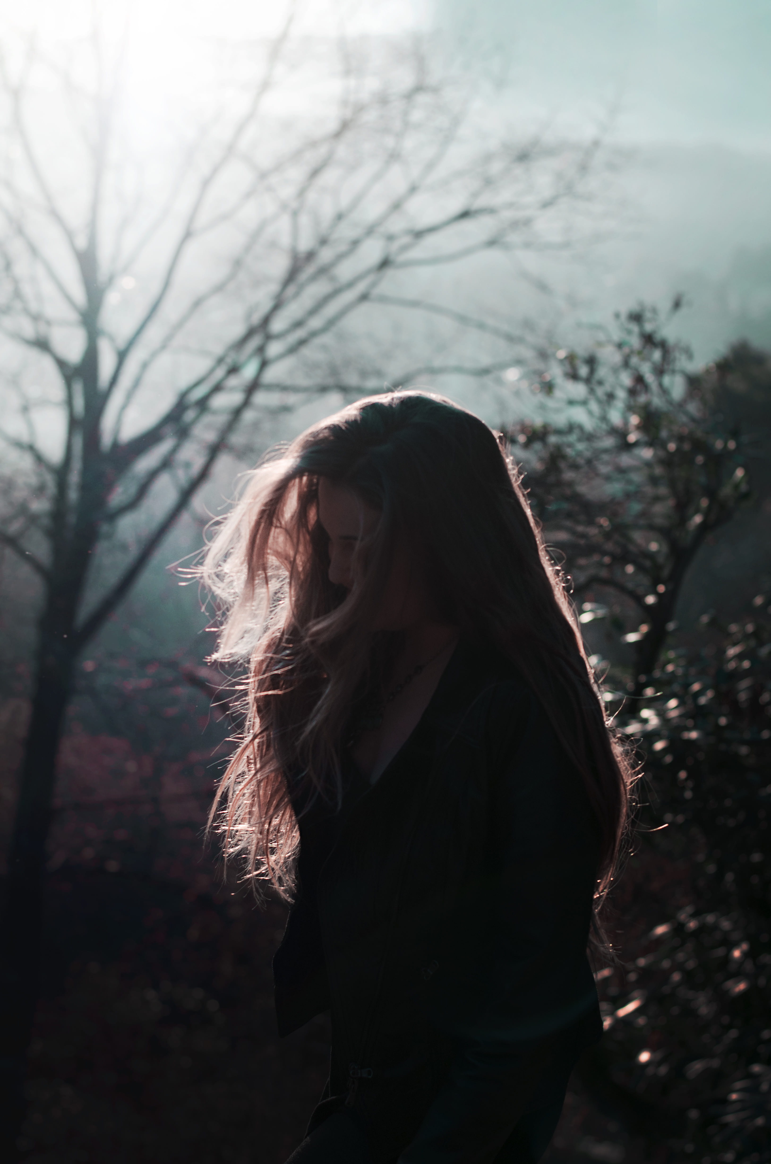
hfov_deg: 18.1
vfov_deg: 27.0
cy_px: 582
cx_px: 386
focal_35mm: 75
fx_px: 2420
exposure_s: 1/1250
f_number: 3.2
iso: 125
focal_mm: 50
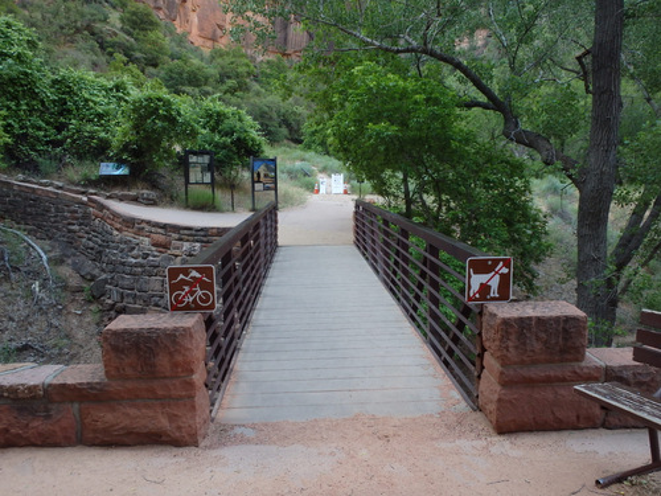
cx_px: 330
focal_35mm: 28
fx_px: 535
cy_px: 248
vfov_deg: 49.7
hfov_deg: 63.4
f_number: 3.9
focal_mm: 5
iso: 200
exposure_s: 1/60
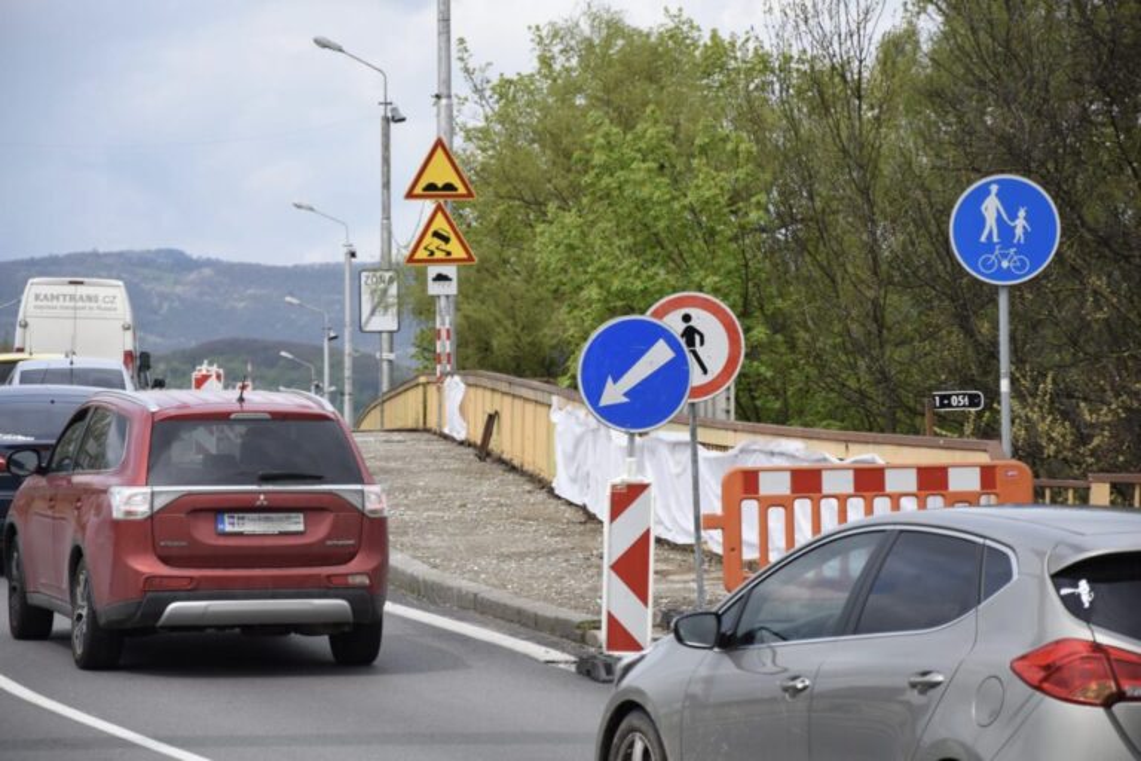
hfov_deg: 13.0
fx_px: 4991
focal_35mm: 158
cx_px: 570
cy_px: 380
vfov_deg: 8.7
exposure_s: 1/1600
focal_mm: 105
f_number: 5.6
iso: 400
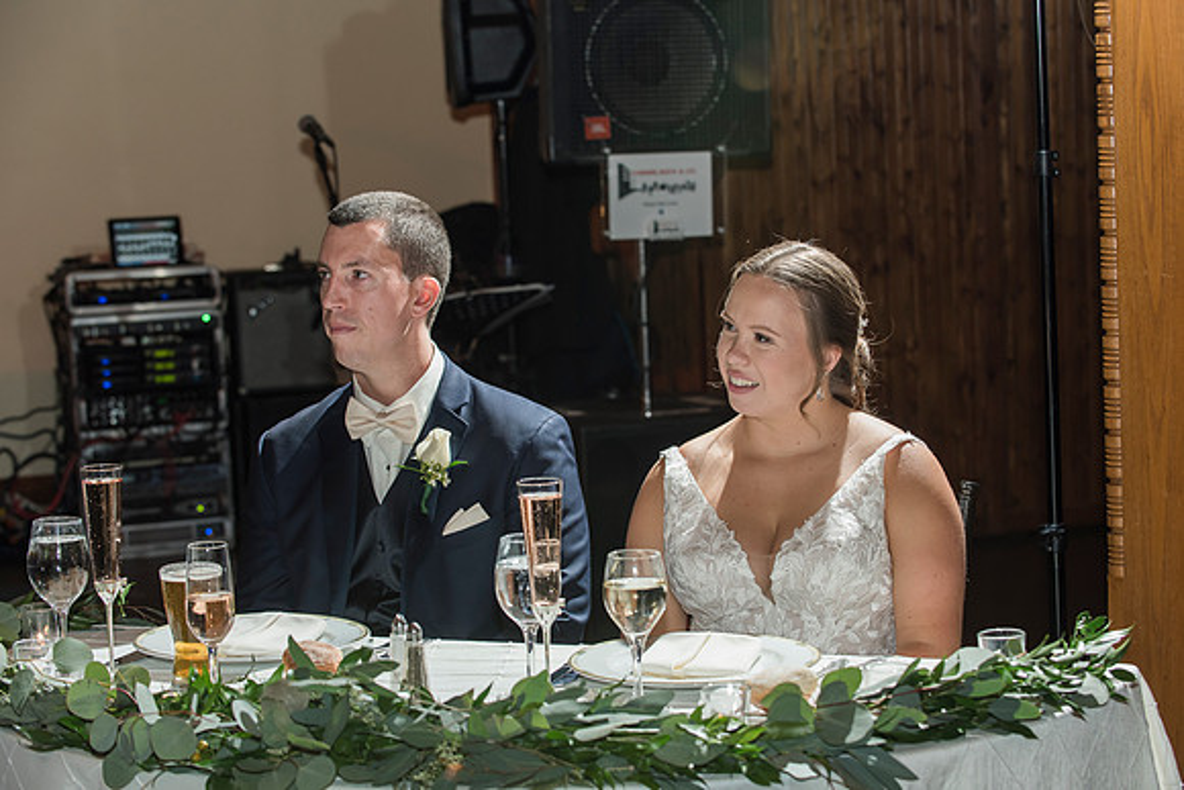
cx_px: 614
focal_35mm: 83
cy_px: 380
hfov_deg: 24.5
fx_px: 2730
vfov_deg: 16.5
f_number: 5.6
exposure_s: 1/160
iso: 640
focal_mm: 80
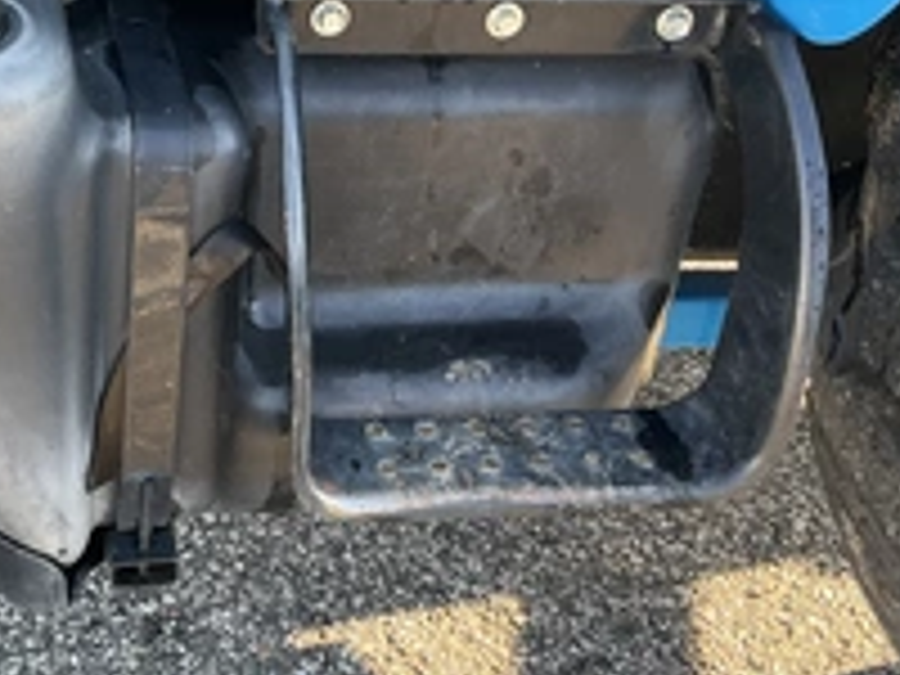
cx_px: 252
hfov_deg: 32.7
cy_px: 274
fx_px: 1508
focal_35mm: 58
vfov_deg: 25.2
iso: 50
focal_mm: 3
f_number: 1.8
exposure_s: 1/122
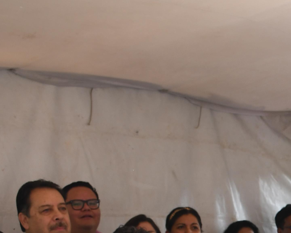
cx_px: 430
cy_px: 359
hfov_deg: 17.6
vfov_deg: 14.5
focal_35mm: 98
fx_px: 844
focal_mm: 18
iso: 400
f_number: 6.3
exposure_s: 1/160
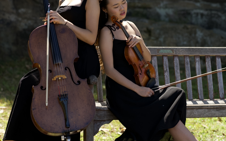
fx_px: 807
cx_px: 114
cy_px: 47
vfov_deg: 10.0
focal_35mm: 131
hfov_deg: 15.9
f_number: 2.5
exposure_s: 1/1600
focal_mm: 85
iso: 160
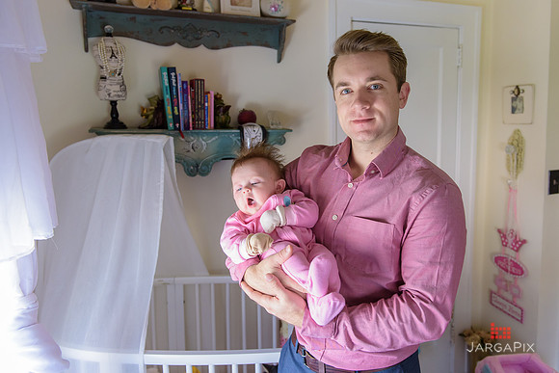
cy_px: 170
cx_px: 304
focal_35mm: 30
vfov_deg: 43.1
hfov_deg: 61.1
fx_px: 472
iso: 1600
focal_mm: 28
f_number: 3.2
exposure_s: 1/200
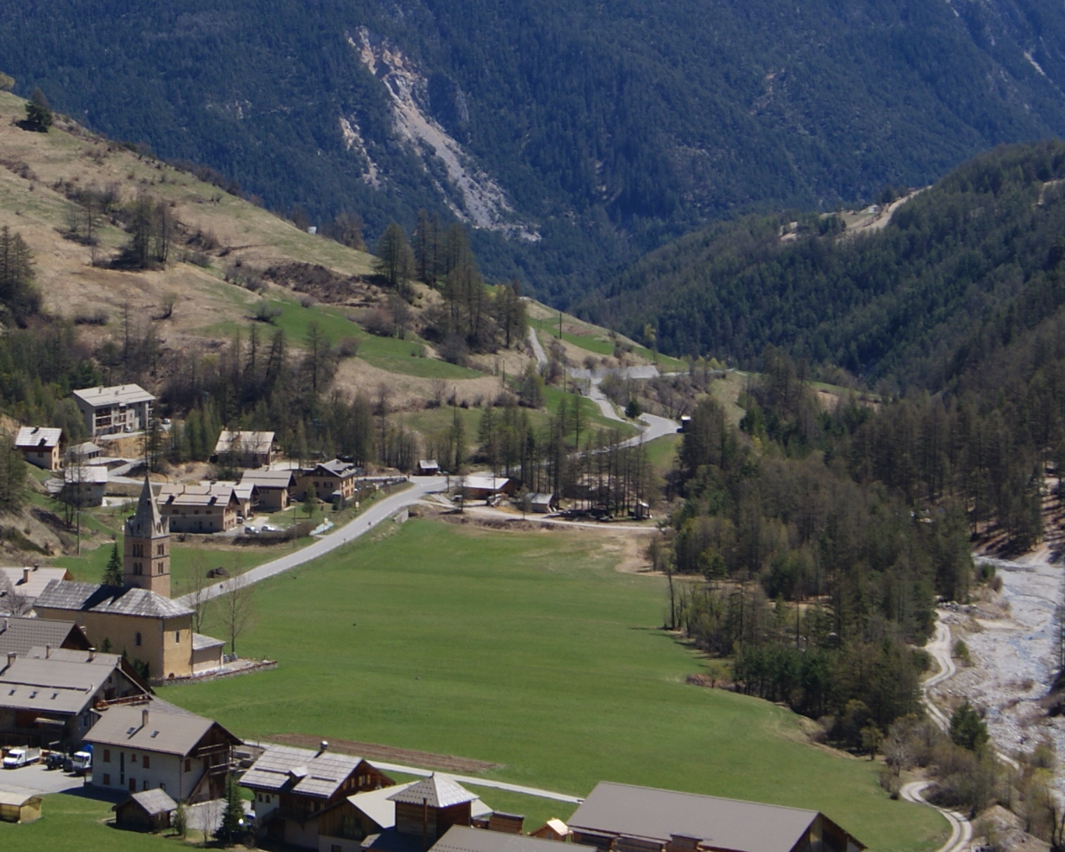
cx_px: 313
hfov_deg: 17.9
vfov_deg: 14.3
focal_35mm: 107
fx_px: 3373
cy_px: 188
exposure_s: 1/125
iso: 100
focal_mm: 30
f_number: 13
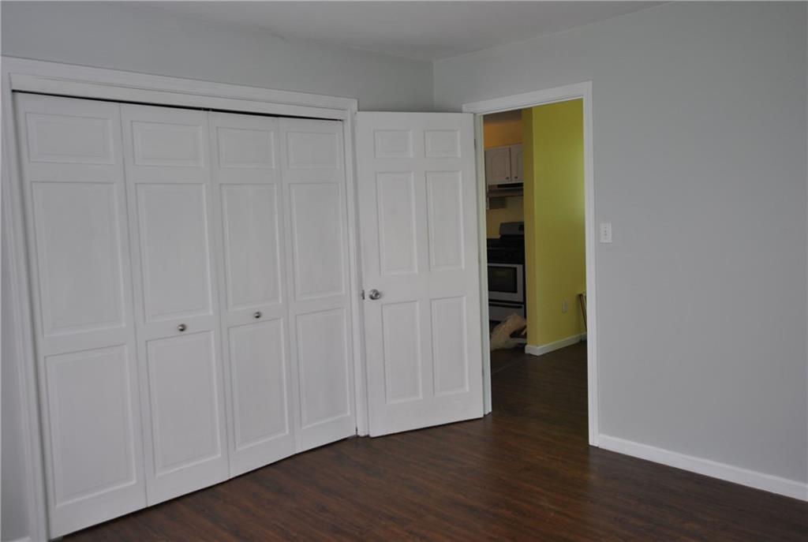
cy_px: 271
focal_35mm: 30
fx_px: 675
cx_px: 404
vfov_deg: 43.8
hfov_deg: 61.8
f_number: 3.5
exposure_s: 1/40
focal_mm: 20
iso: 200
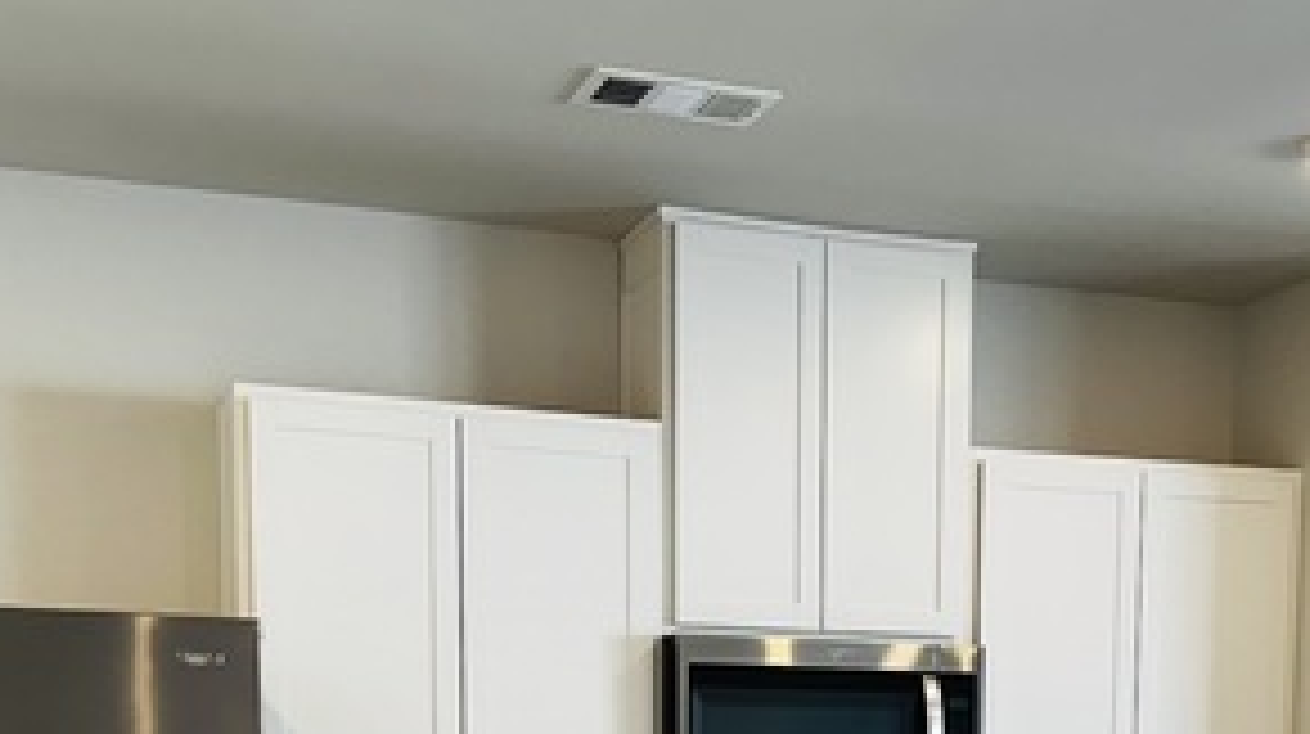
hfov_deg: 34.7
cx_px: 840
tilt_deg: -4.8
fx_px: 2082
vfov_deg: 18.3
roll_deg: -0.6
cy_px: 1009
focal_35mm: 60
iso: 125
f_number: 1.78
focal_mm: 6.86
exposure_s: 1/120
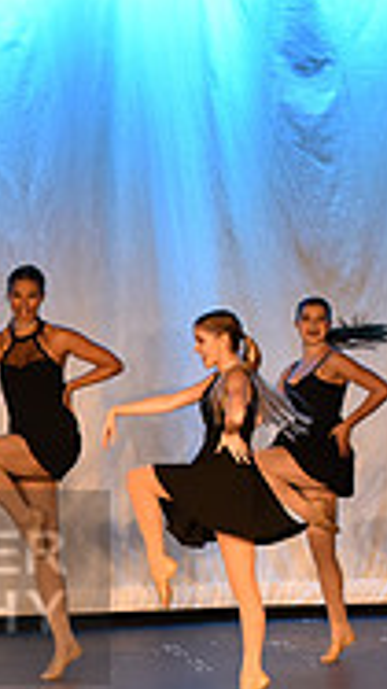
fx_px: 4877
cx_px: -291
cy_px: 588
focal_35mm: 267
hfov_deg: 4.5
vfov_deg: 8.1
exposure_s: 1/200
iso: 2000
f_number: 4
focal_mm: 82
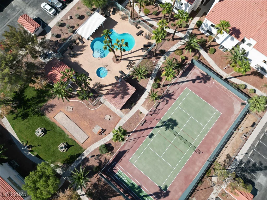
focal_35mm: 24
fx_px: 185
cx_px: 134
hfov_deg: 71.6
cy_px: 100
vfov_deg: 56.8
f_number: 1.7
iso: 150
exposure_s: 1/3200
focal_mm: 6.72
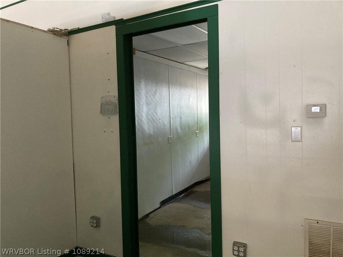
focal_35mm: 28
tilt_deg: -3.6
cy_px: 128
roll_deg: +1.4
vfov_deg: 49.7
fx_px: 277
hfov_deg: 63.4
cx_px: 172
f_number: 1.8
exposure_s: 1/36
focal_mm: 3.99
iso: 400
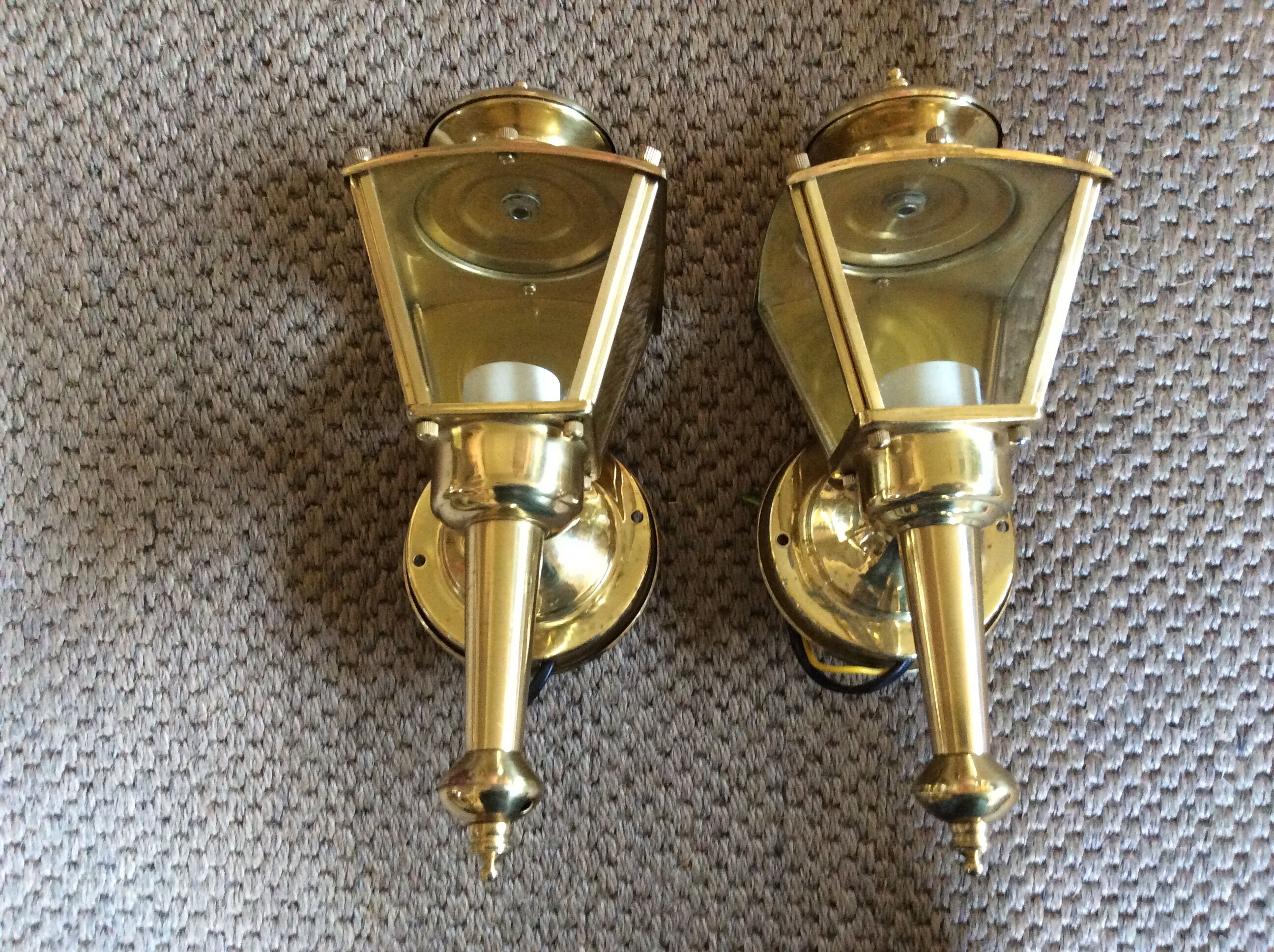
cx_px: 637
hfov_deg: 56.9
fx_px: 1176
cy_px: 476
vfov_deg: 44.1
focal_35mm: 32
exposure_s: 1/20
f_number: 2.4
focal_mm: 3.3
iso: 250
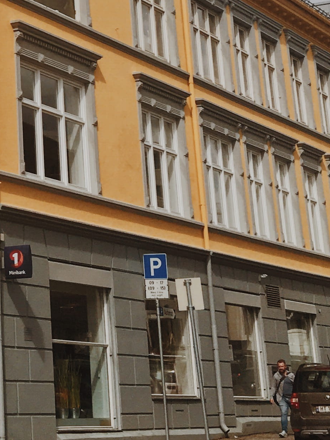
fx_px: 1195
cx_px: -143
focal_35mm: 94
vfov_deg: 19.6
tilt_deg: +20.9
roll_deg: -1.5
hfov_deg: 14.8
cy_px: -94
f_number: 2.2
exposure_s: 1/2959
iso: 25
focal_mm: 4.15
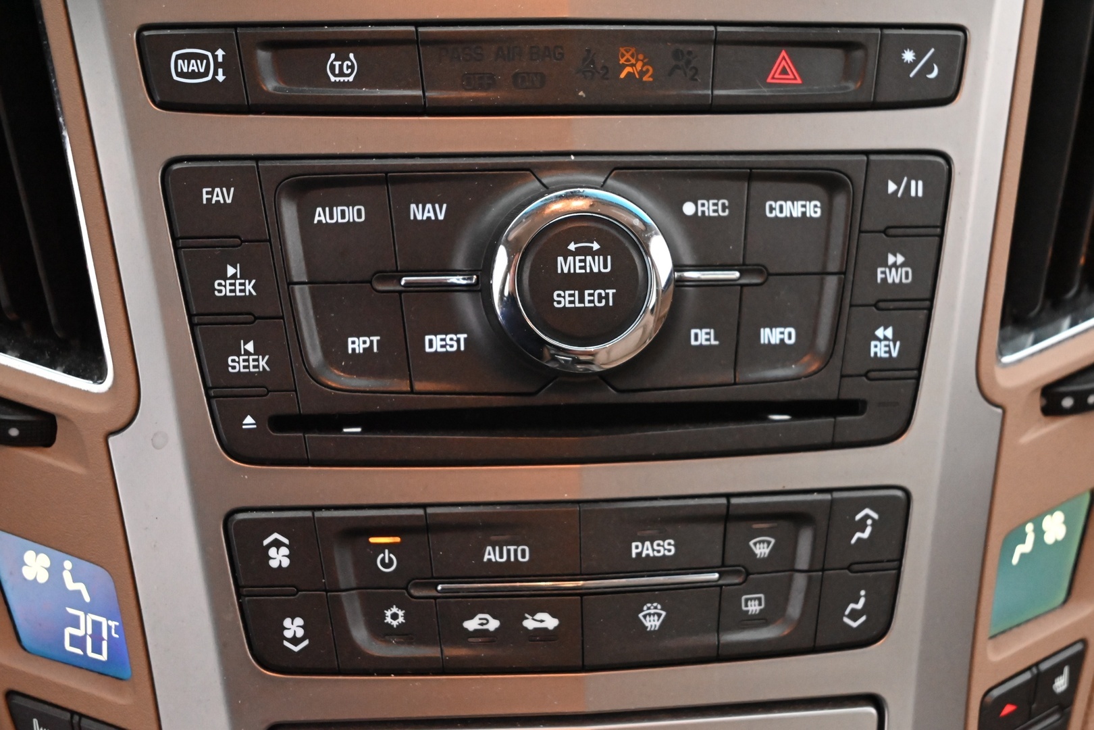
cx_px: 547
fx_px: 1428
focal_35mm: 47
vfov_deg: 28.6
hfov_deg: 41.9
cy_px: 365
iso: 10000
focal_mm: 47
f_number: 6
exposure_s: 1/60
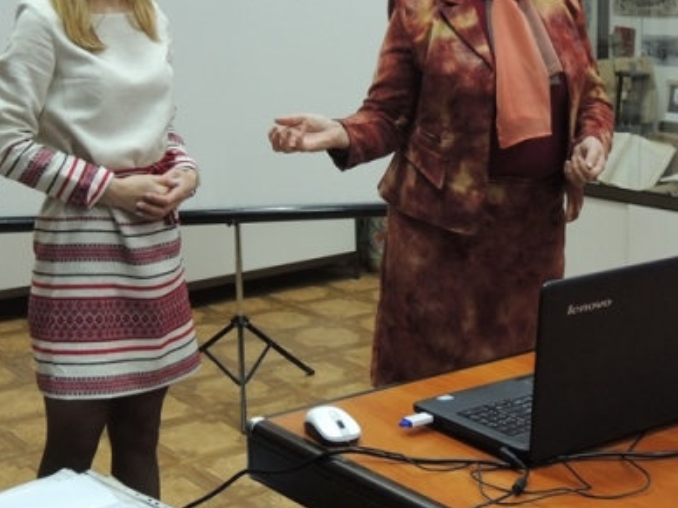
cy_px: 105
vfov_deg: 22.0
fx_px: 1293
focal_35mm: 66
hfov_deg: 29.4
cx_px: 329
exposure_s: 1/30
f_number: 3.3
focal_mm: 7.1
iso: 400
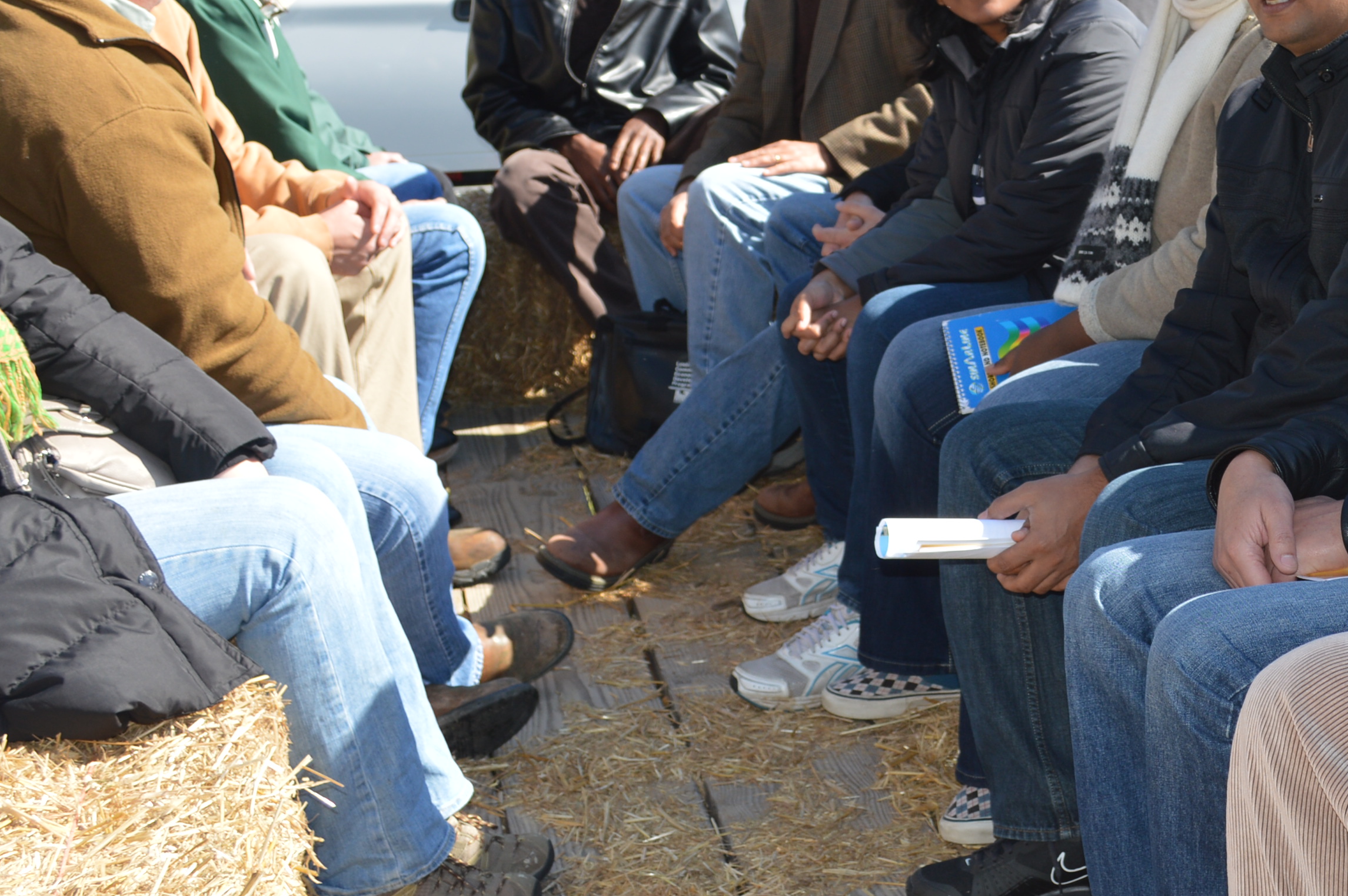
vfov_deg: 20.6
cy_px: 182
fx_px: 2432
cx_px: 1257
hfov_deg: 29.5
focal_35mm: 65
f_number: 5.6
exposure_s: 1/200
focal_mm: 22
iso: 100
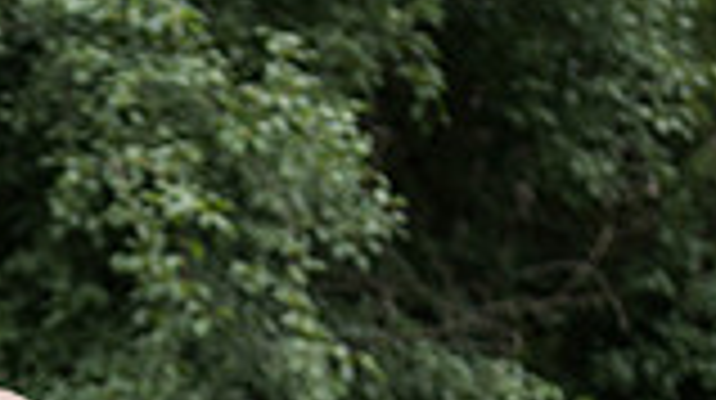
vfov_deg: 5.5
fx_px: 4058
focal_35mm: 214
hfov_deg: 9.9
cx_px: -171
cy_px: 847
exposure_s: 1/500
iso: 110
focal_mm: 56
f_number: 2.8
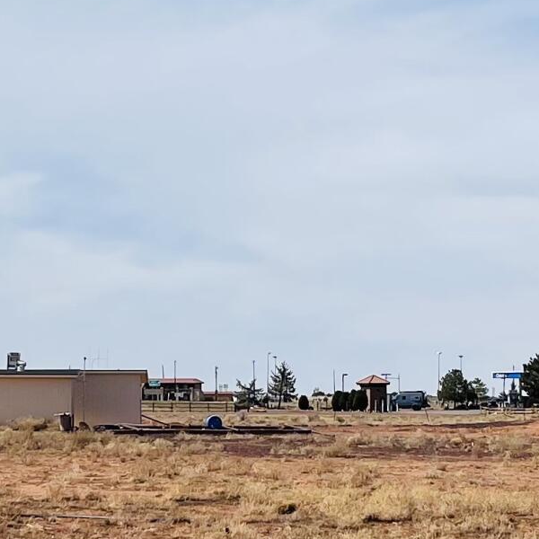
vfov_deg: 15.1
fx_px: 2026
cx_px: 225
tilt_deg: +0.6
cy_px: 307
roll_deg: +0.1
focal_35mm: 115
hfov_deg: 15.1
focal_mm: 5.1
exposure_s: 1/7407
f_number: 1.6
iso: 32
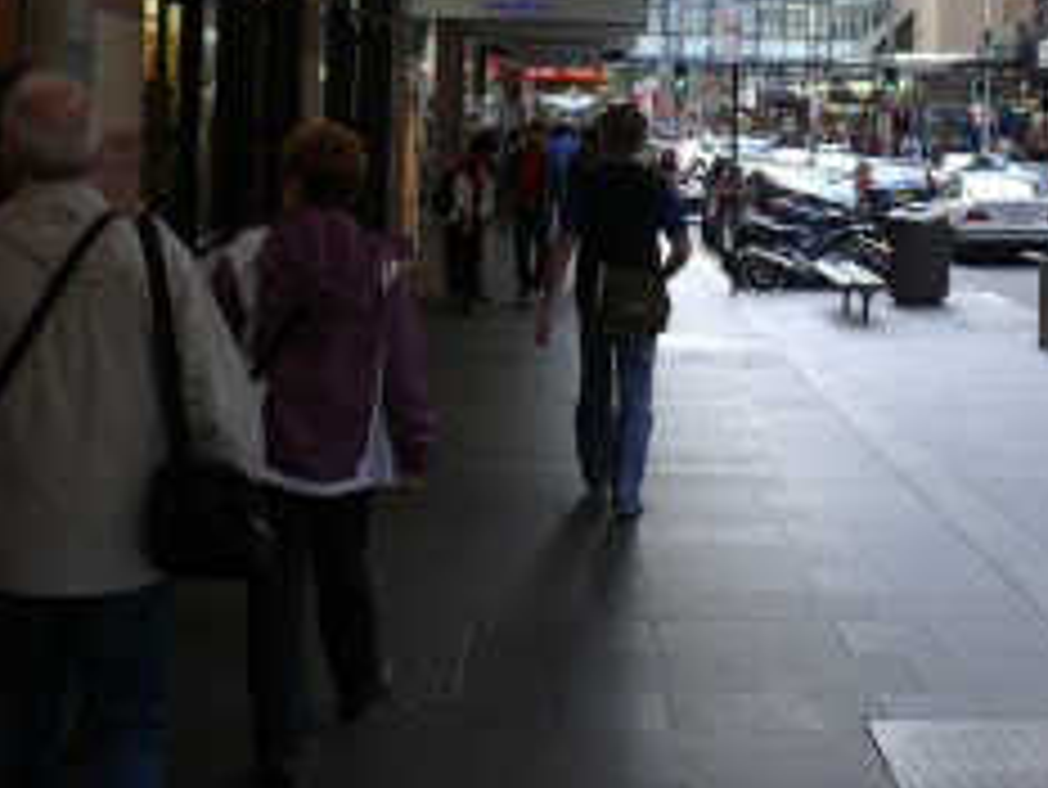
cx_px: 805
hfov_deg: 28.9
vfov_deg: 21.8
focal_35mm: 66
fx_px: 1999
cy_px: 104
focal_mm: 7.4
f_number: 3.2
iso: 100
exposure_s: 1/100
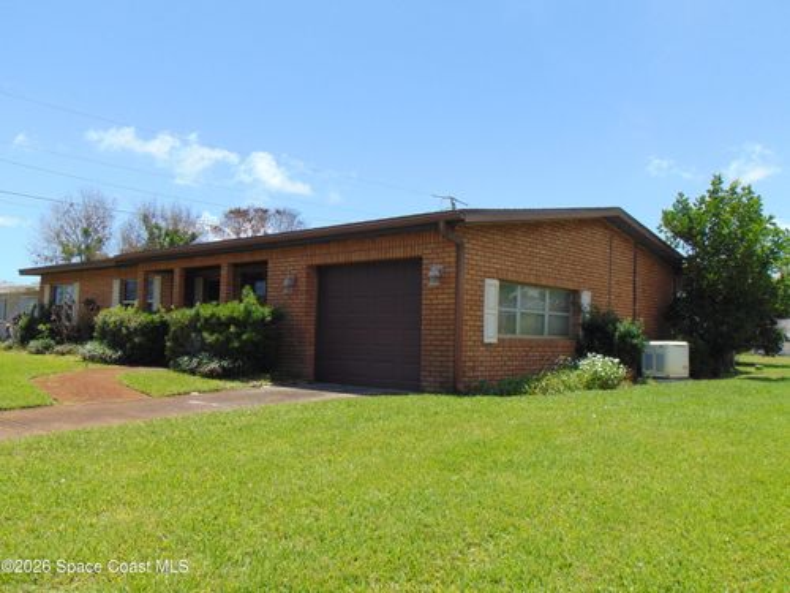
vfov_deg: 46.8
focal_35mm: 30
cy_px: 296
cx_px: 395
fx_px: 685
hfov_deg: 60.0
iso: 80
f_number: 8
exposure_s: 1/200
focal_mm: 5.4
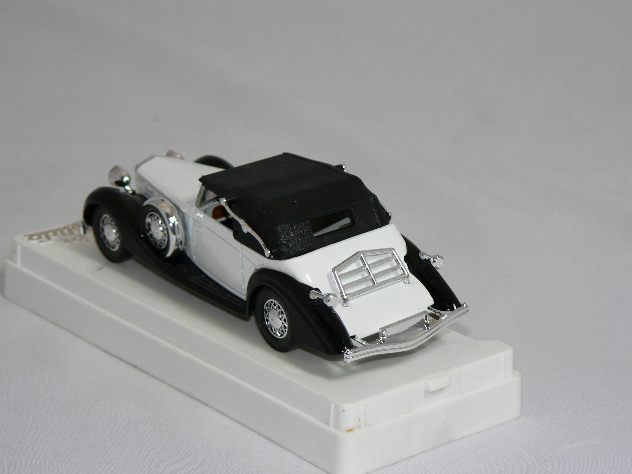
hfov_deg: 16.6
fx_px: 2173
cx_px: 316
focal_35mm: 119
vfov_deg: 12.5
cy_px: 237
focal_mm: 19.9
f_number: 3.2
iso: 80
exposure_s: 1/60
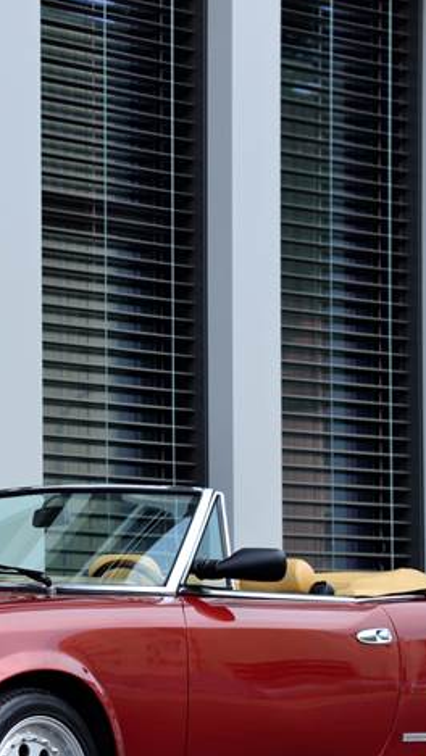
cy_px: 499
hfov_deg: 6.7
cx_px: 10
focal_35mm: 182
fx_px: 3653
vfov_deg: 11.8
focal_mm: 85
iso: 200
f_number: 6.3
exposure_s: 1/60
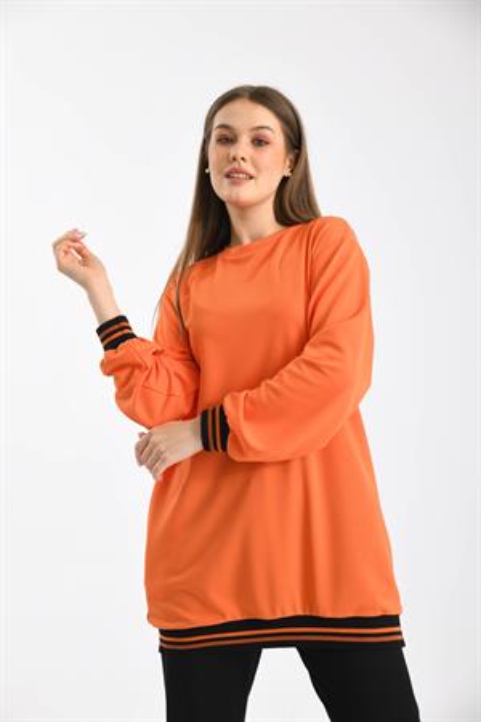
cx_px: 240
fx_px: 1363
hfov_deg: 20.0
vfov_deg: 29.7
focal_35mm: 68
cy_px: 361
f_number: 7.1
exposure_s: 1/160
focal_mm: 68
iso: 100
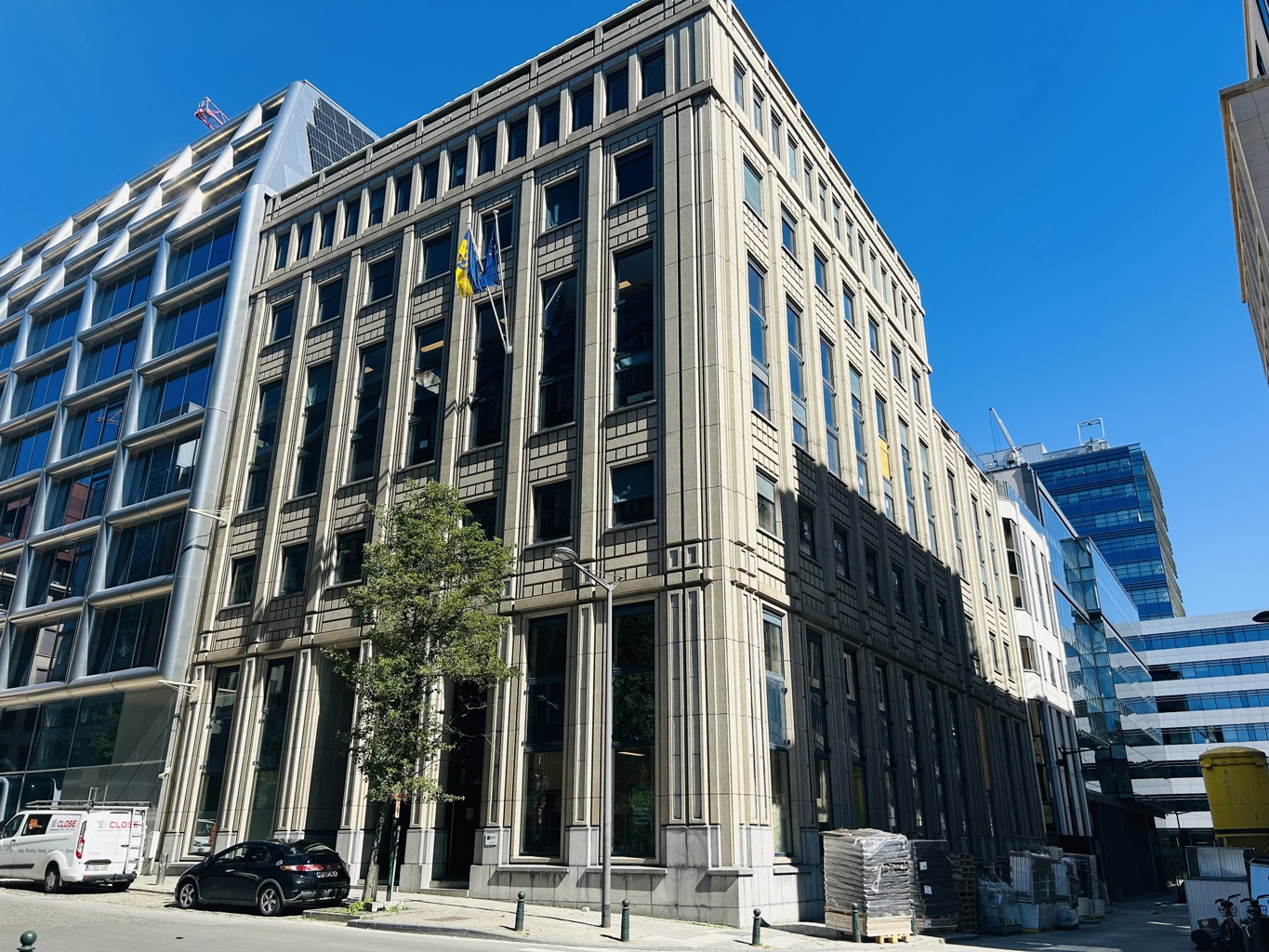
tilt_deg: +20.4
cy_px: 476
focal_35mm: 26
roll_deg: +0.8
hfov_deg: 67.3
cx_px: 634
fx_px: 953
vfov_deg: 53.1
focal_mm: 5.7
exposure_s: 1/3077
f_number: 1.5
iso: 50
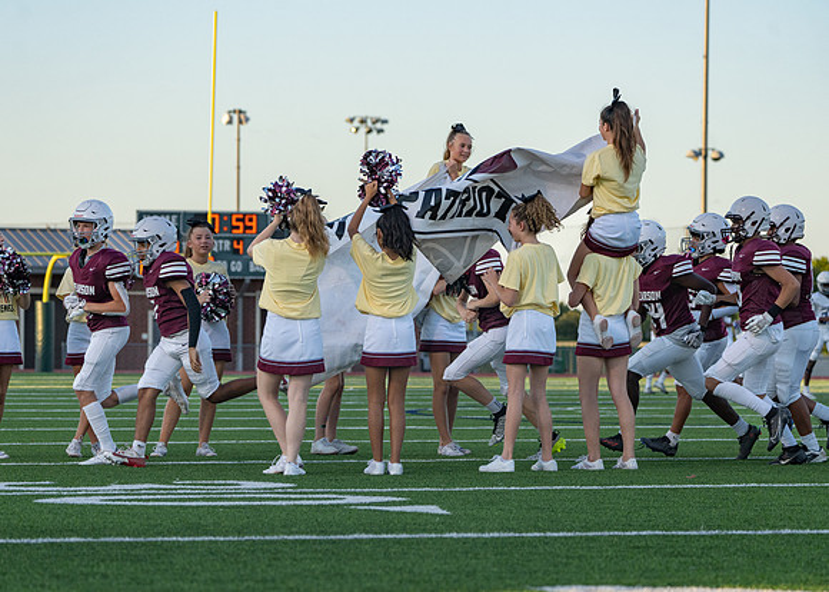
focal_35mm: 159
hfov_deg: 12.7
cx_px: 382
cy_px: 295
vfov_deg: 9.1
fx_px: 3732
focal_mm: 150
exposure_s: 1/1250
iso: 800
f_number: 5.6
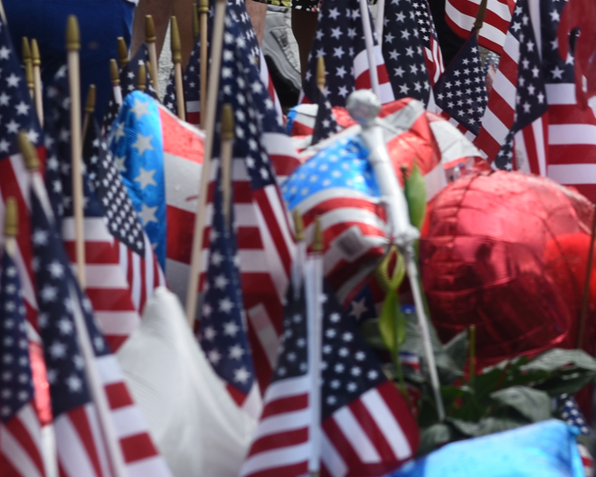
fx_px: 6984
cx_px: 826
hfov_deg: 4.9
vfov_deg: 3.9
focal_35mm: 396
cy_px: -139
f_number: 8
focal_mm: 116
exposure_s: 1/200
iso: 100
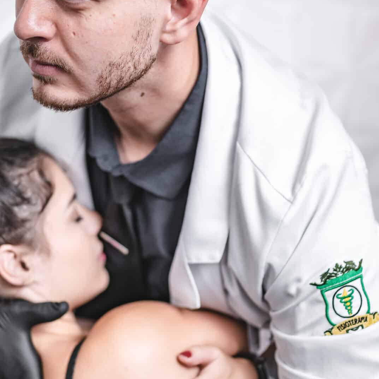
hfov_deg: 24.2
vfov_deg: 24.2
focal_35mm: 71
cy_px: 239
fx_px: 879
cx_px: 132
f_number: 1.4
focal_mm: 35
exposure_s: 1/160
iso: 100
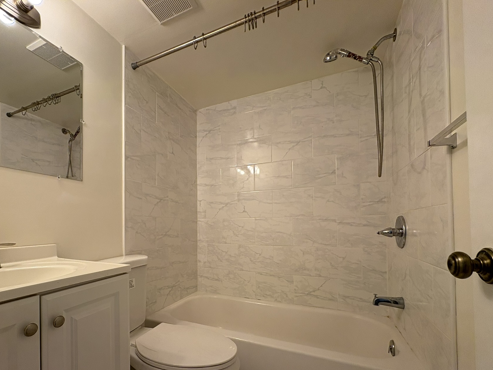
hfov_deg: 90.3
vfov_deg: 73.8
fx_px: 242
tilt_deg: +1.9
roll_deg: +0.9
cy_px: 224
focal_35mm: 17
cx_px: 206
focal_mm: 2.22
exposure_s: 1/120
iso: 80
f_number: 2.2
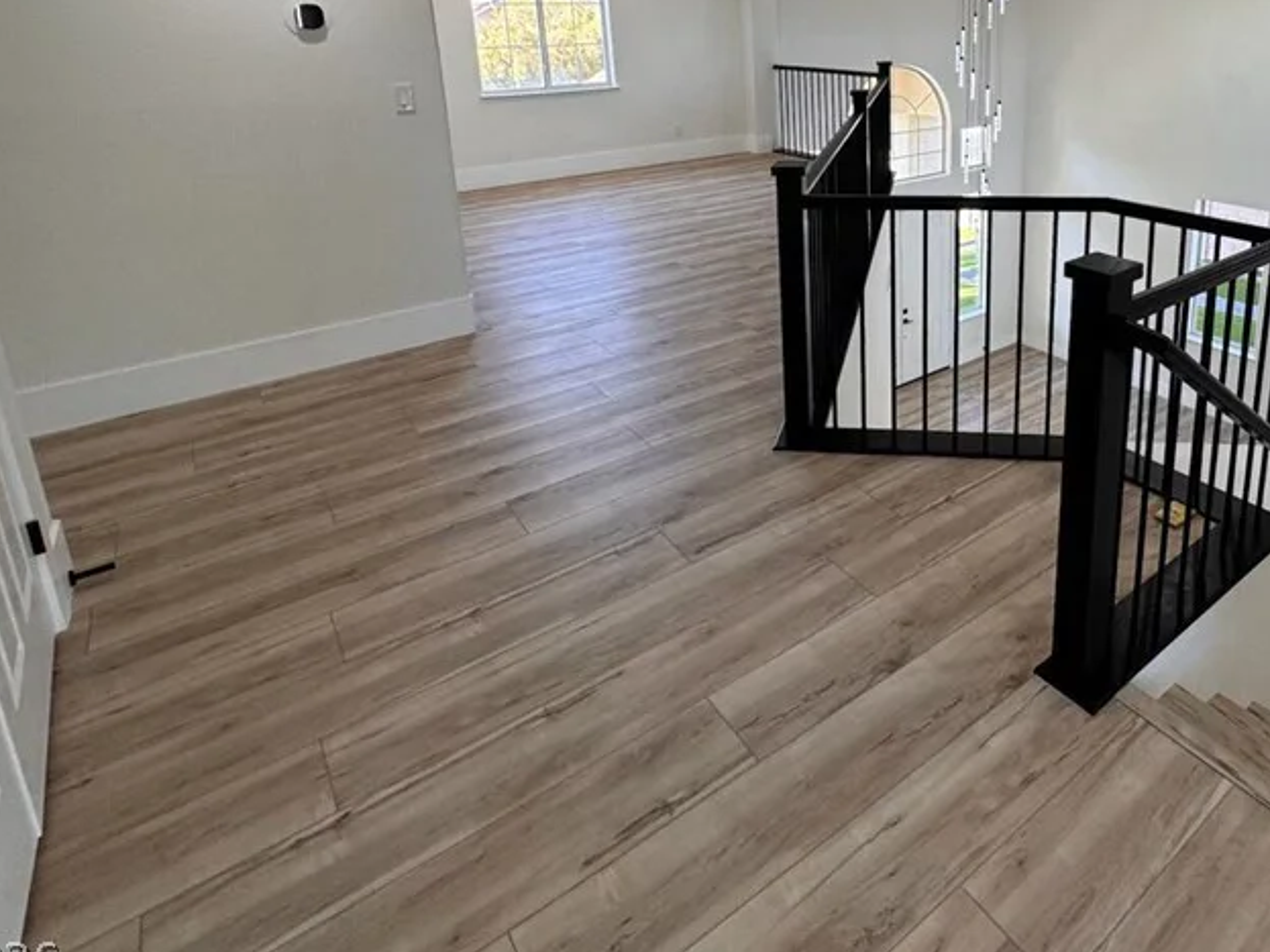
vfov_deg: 55.3
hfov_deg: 71.0
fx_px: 844
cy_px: 210
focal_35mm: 23
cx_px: 881
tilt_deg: -14.1
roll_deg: +0.5
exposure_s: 1/120
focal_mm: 2.22
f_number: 2.2
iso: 125
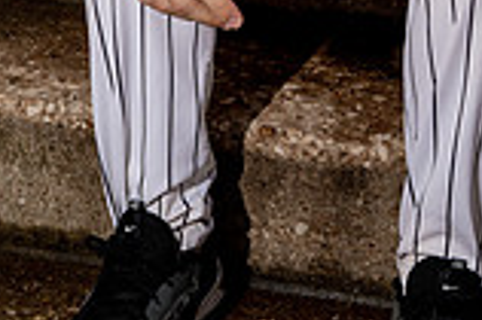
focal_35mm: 100
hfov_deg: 20.3
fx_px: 1337
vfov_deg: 11.9
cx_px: 360
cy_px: -357
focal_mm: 35
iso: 125
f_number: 5.6
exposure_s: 1/250
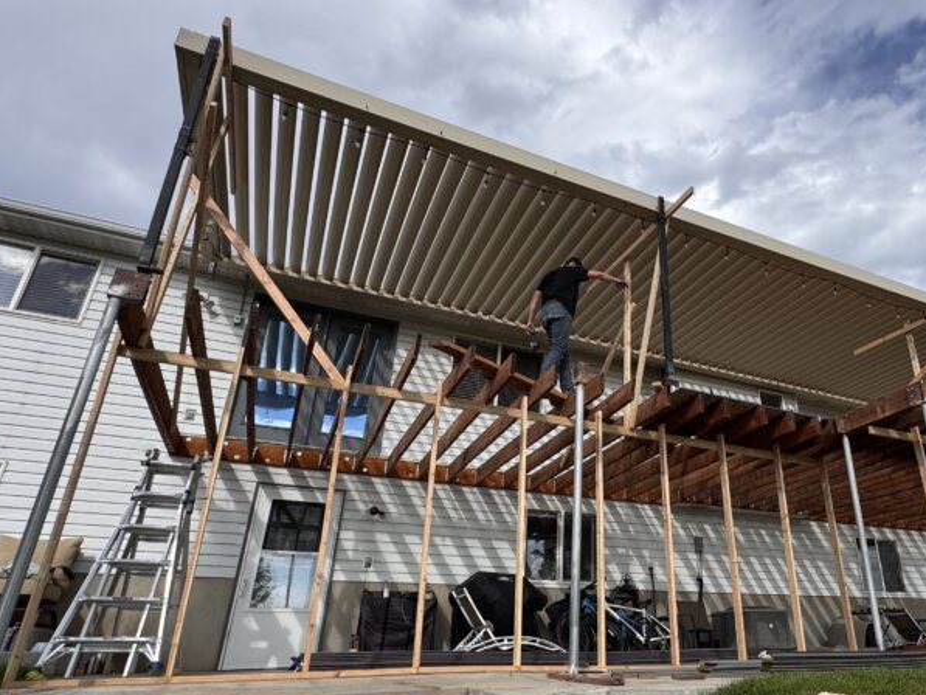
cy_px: 372
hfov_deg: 69.1
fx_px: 642
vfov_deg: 56.8
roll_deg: +1.3
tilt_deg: +23.3
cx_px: 633
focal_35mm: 24
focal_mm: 2.22
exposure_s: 1/1143
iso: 50
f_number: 2.2
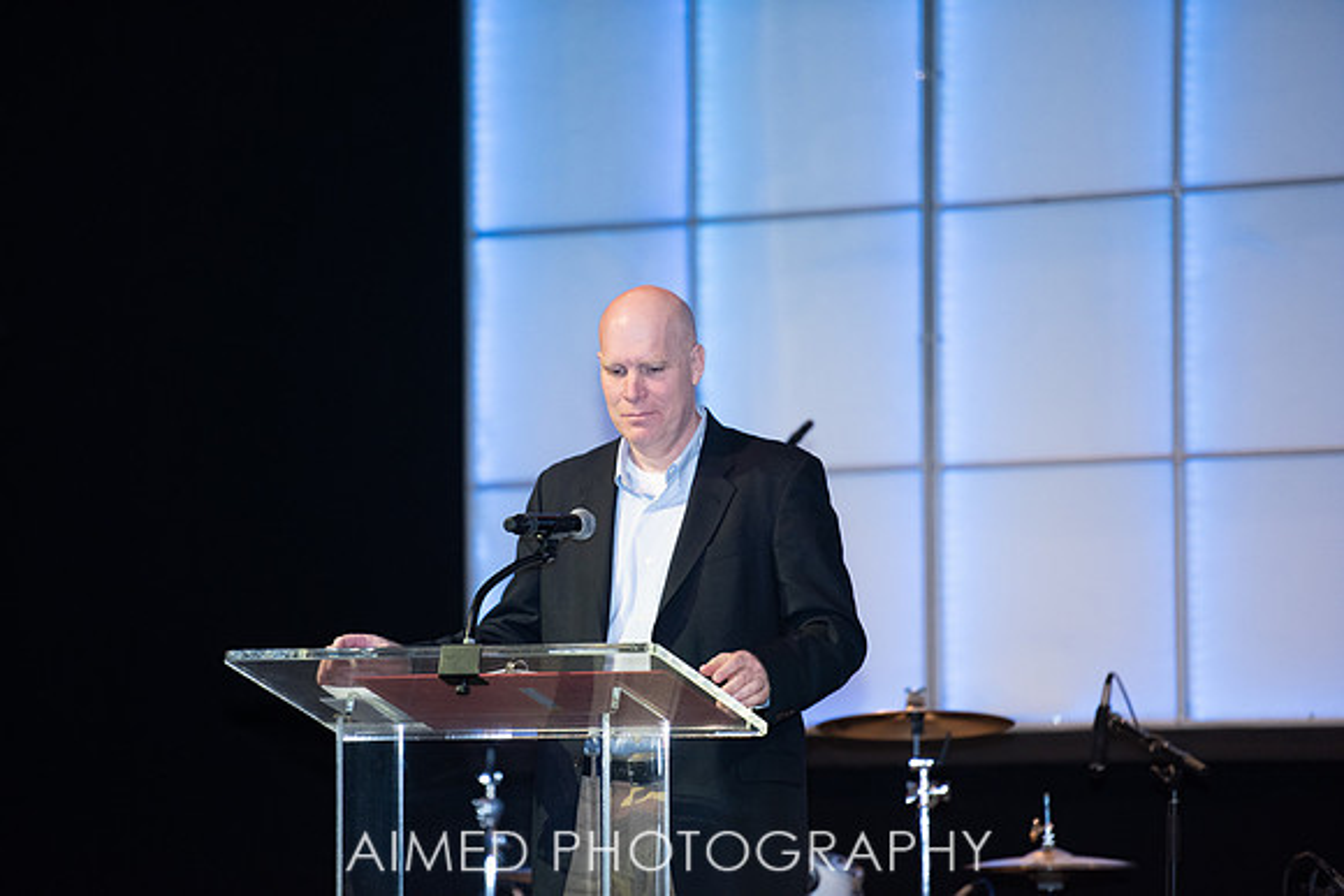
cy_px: 448
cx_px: 672
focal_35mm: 200
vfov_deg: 6.9
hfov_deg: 10.3
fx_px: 7468
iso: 1250
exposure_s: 1/200
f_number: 2.8
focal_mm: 200
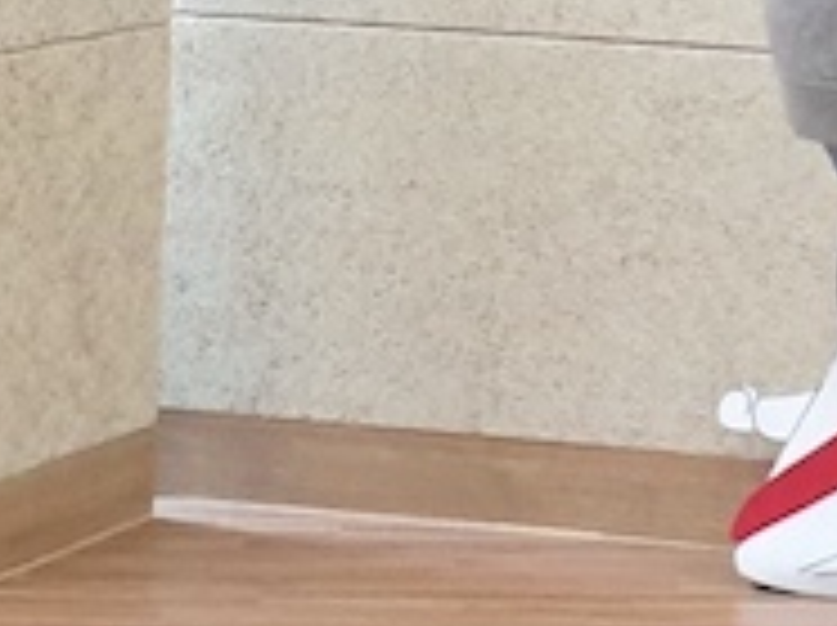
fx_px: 4323
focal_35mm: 179
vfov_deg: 8.1
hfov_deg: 10.7
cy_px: -387
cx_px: 1224
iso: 320
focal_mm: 4.3
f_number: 2.4
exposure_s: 1/60
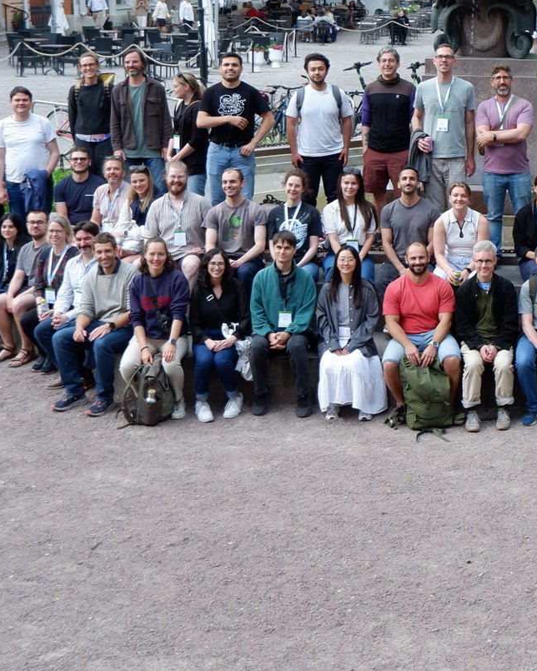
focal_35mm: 70
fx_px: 1391
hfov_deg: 20.9
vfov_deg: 26.8
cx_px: 578
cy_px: 184
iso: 250
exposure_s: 1/125
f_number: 4.2
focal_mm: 20.3
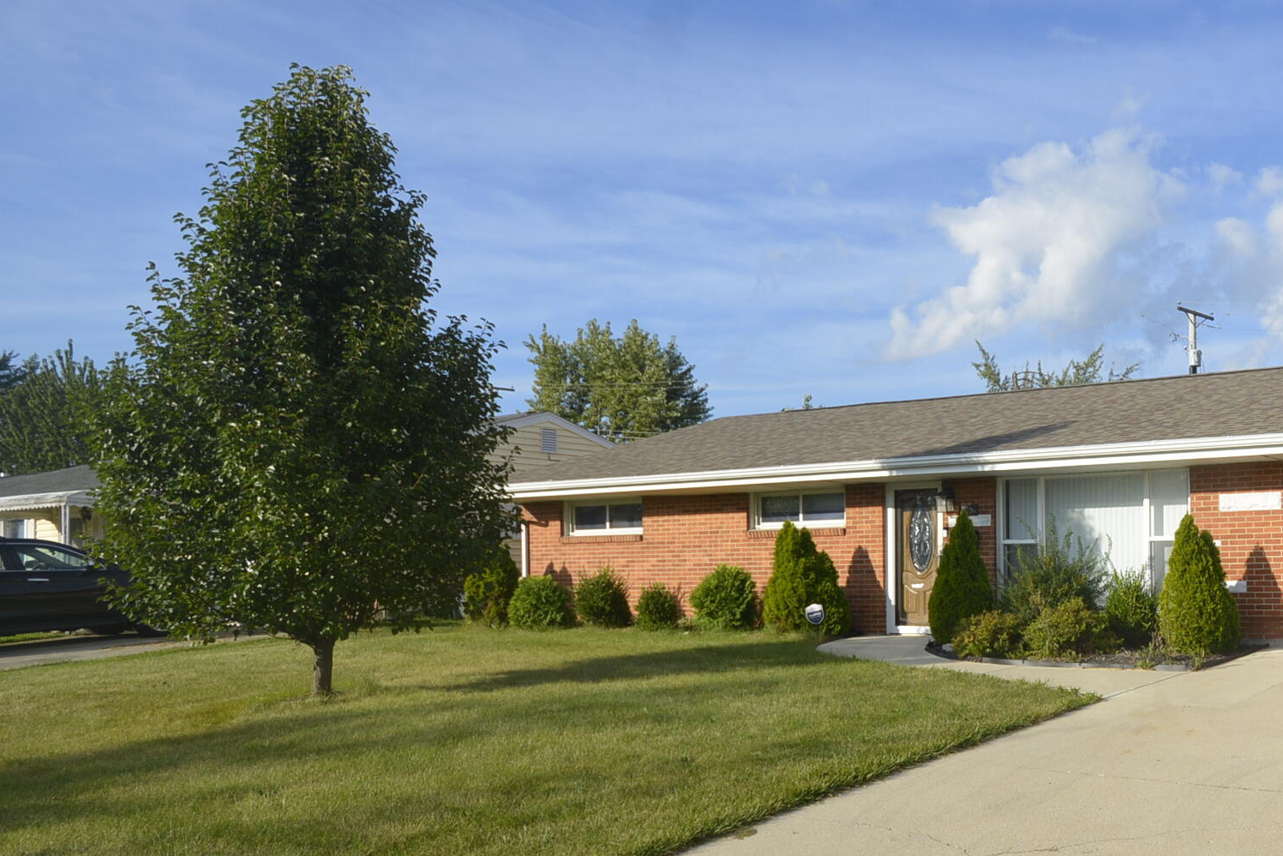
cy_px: 558
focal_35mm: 30
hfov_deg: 52.5
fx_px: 1069
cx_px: 1209
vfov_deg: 43.1
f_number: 8
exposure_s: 1/250
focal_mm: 10
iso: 110
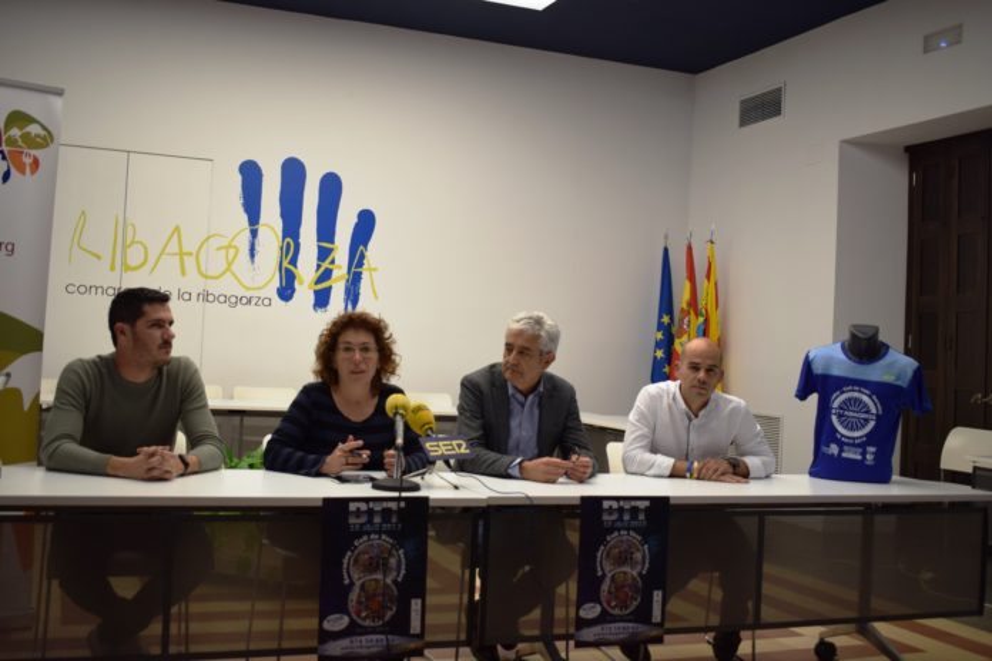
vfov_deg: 34.2
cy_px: 330
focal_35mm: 39
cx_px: 496
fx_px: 1075
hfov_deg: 49.6
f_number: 4.5
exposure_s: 1/80
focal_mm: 26
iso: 400
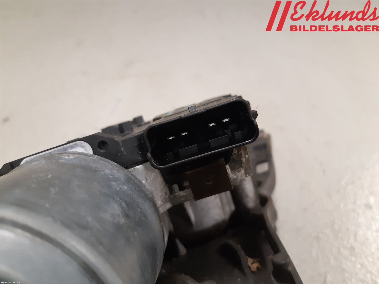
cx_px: 190
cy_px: 142
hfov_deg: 67.3
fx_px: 285
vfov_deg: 53.1
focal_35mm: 26
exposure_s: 1/50
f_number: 1.7
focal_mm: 3.93
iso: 250
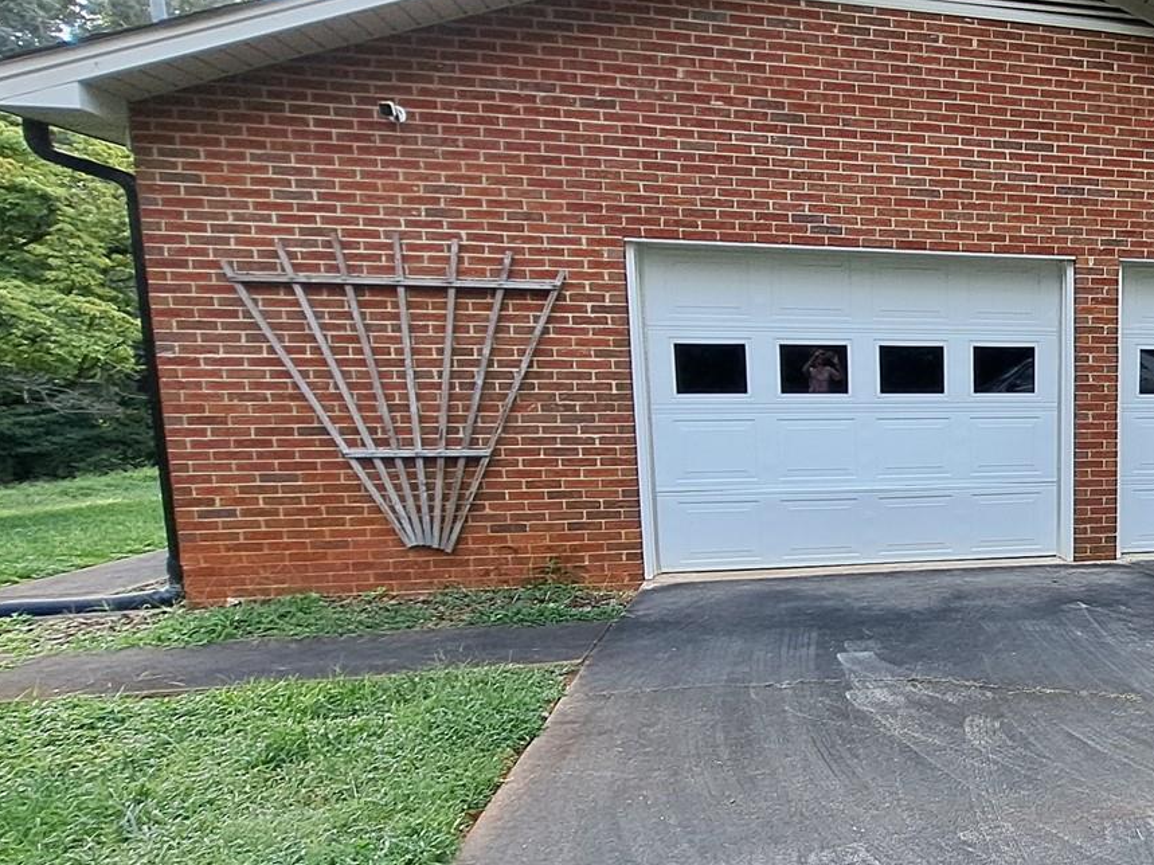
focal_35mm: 31
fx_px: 1033
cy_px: 543
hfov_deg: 47.5
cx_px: 1174
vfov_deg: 45.0
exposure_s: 1/147
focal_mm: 1.74
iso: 50
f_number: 2.2
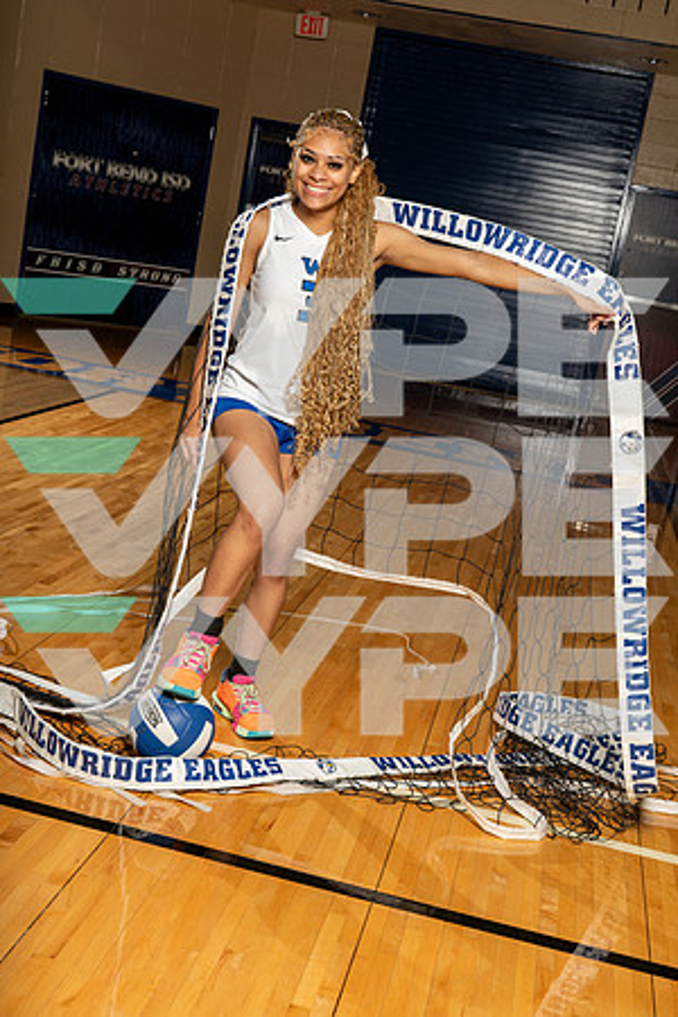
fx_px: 1299
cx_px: 339
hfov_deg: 29.2
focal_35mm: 46
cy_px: 508
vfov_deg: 42.7
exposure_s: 1/250
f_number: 8
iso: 500
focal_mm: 46
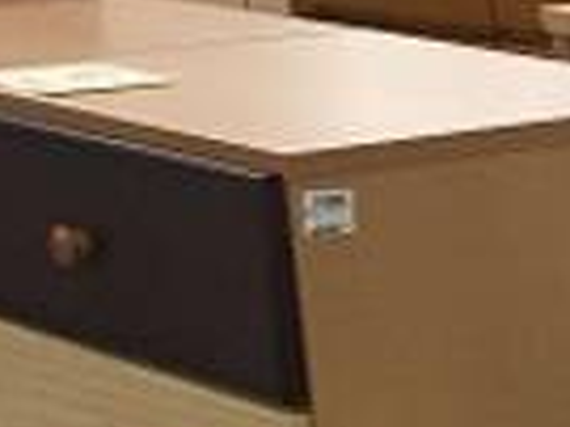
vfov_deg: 7.6
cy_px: 433
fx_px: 3175
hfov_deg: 8.8
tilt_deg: -15.7
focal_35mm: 193
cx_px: 1609
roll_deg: -0.2
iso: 40
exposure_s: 1/30
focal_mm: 4.15
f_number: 2.2
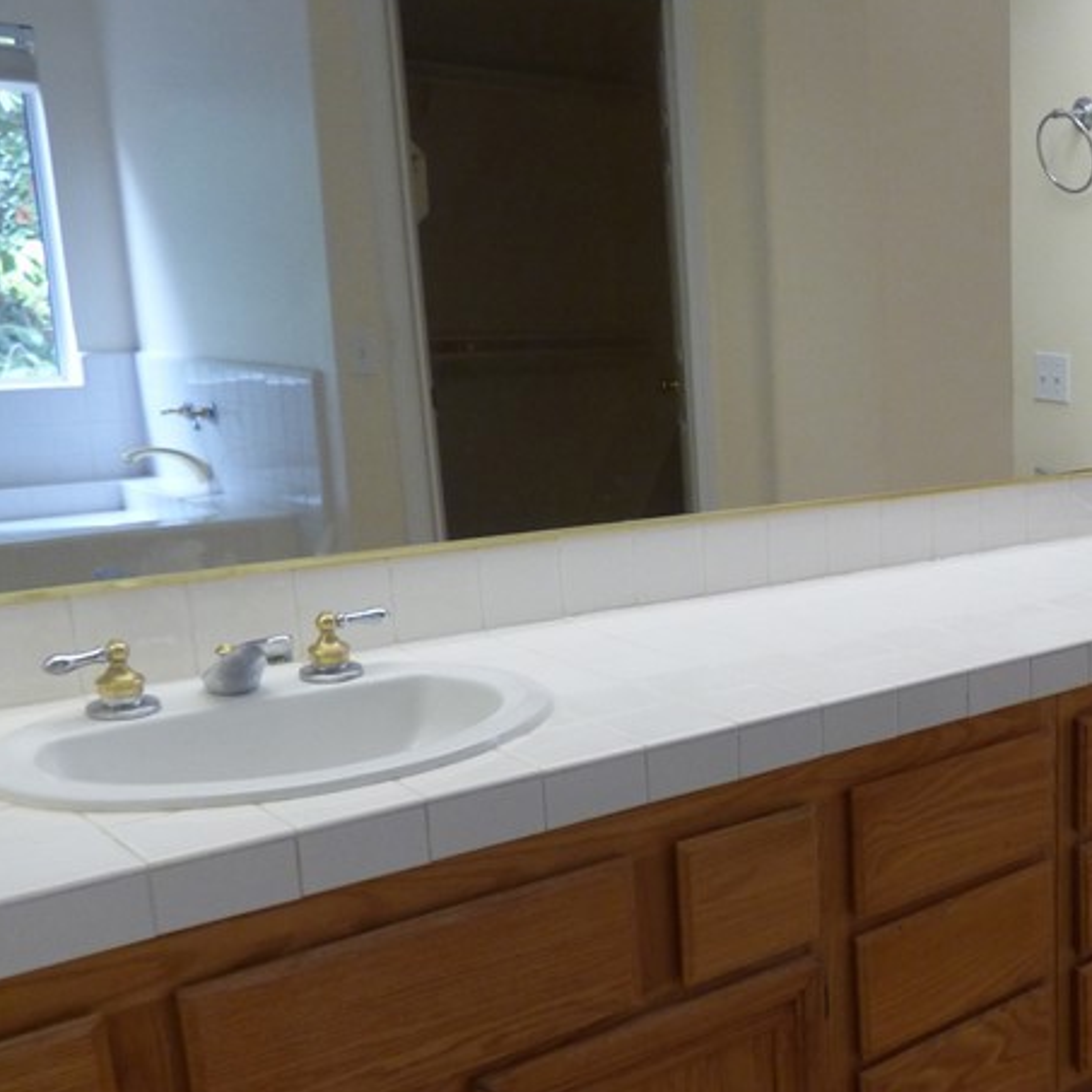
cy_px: 668
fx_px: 1428
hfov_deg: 36.8
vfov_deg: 41.6
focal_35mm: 40
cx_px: 1133
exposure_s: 1/60
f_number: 2.8
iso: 200
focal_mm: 3.58
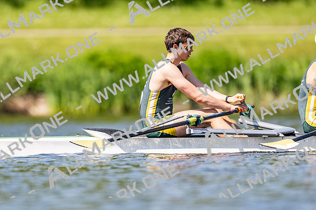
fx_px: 7895
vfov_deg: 1.5
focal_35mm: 900
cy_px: 105
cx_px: 158
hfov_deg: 2.3
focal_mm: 600
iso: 280
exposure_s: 1/2500
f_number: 4
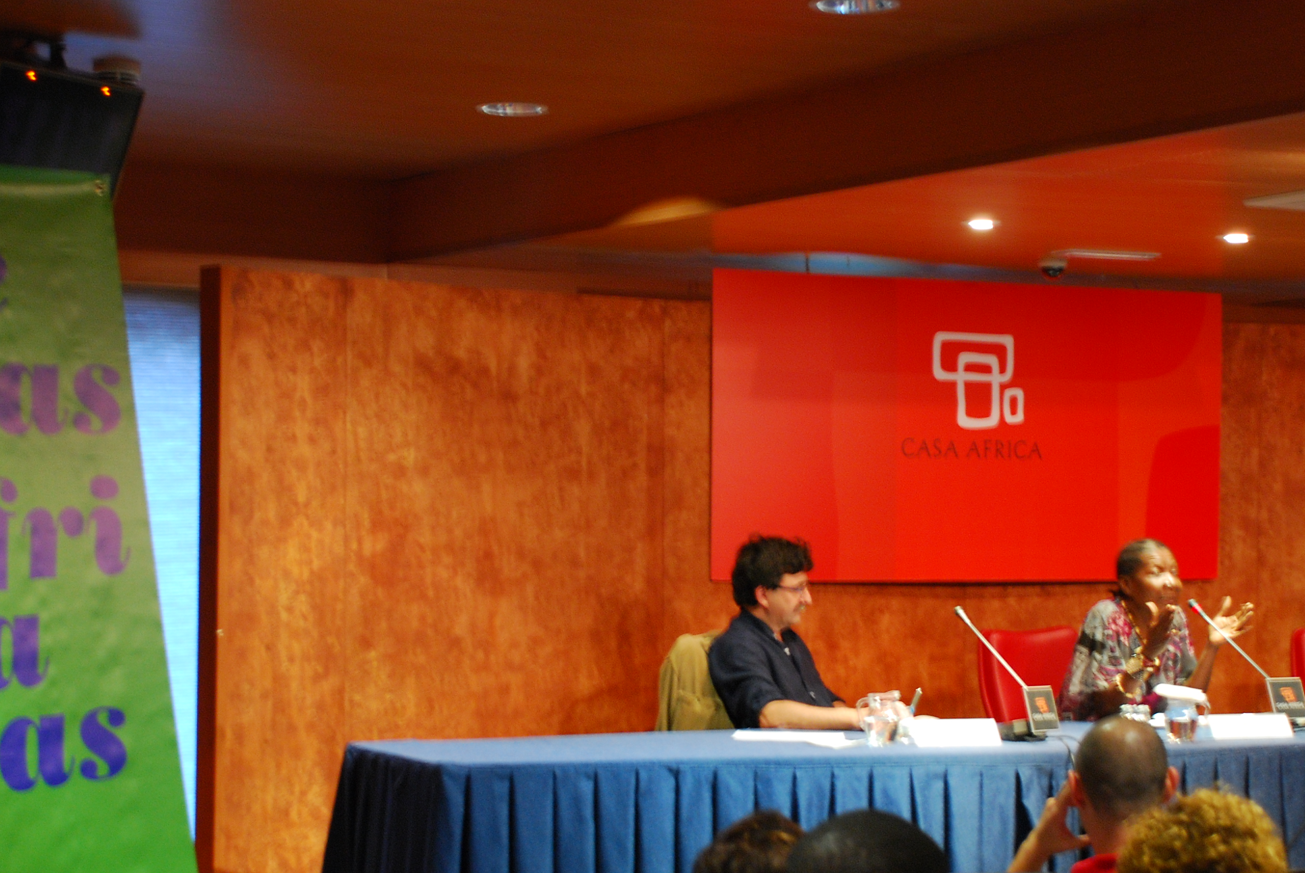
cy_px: 544
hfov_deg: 27.3
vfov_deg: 18.4
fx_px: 2685
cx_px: 682
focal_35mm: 74
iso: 400
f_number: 4.2
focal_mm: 32
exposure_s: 1/5
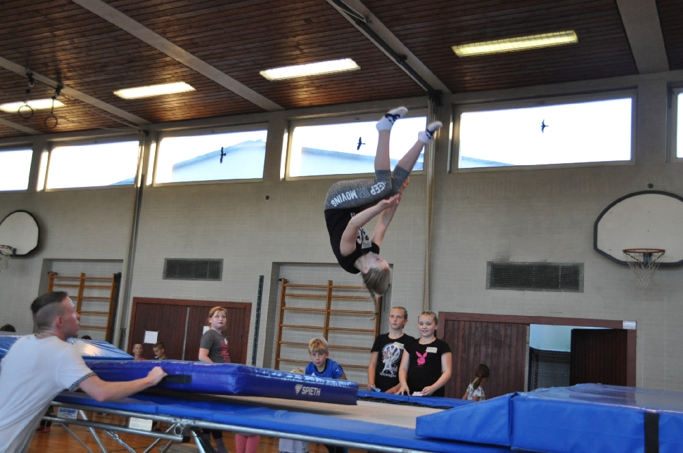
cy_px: 226
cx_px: 342
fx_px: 711
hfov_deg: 51.3
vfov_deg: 35.4
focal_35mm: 38
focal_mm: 25
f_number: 4
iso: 1600
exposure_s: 1/400
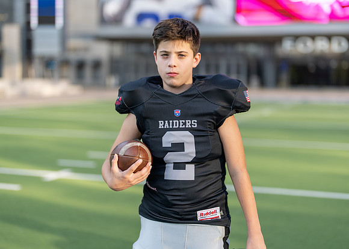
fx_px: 576
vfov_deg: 24.4
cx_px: 186
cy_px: 116
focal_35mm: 58
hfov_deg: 33.7
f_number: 1.2
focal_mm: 50
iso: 100
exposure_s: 1/2500
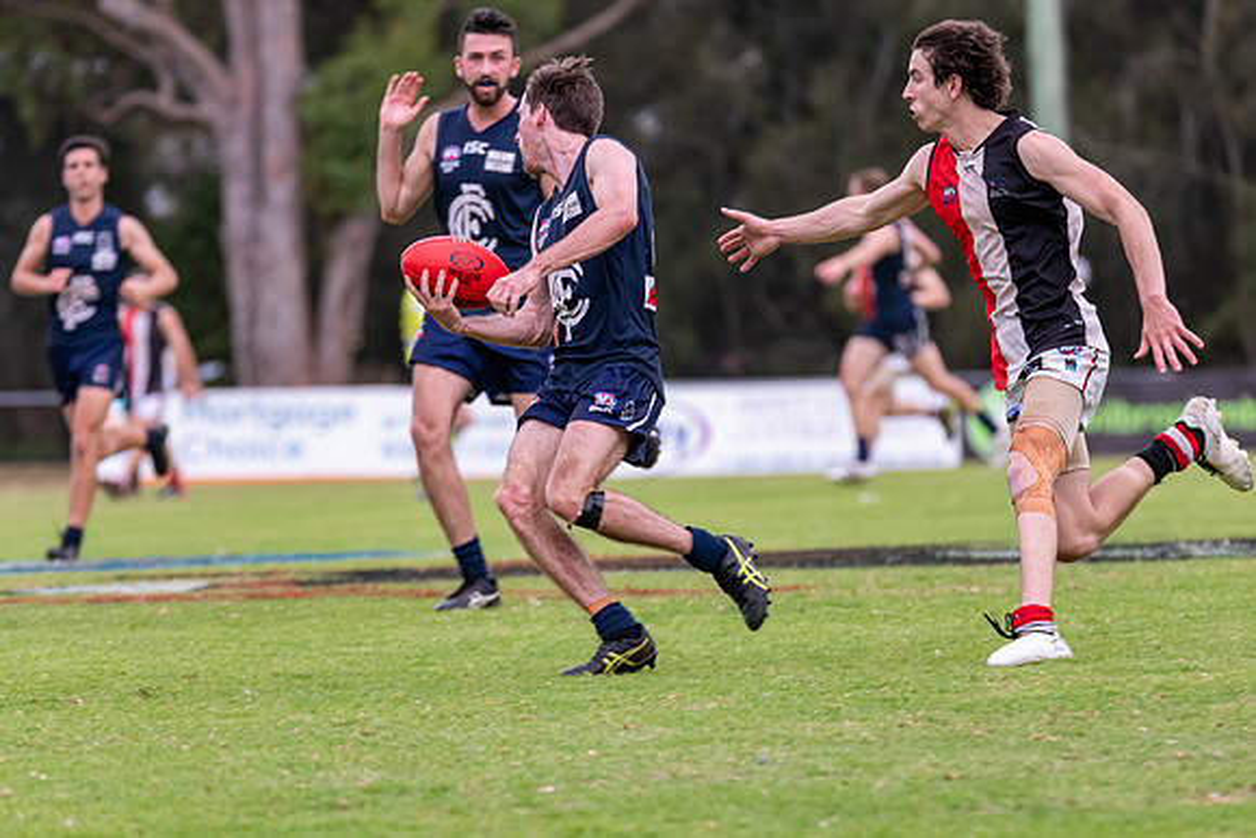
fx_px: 12468
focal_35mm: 357
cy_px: 419
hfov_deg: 5.8
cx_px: 628
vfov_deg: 3.8
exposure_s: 1/500
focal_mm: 320
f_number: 6.3
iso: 1250
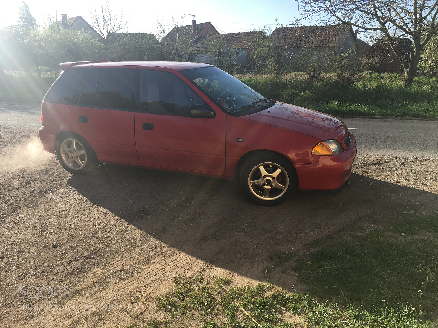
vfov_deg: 48.2
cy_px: 164
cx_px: 219
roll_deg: -0.1
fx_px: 367
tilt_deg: -14.5
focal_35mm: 29
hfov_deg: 61.7
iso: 25
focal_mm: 4.15
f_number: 2.2
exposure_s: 1/761
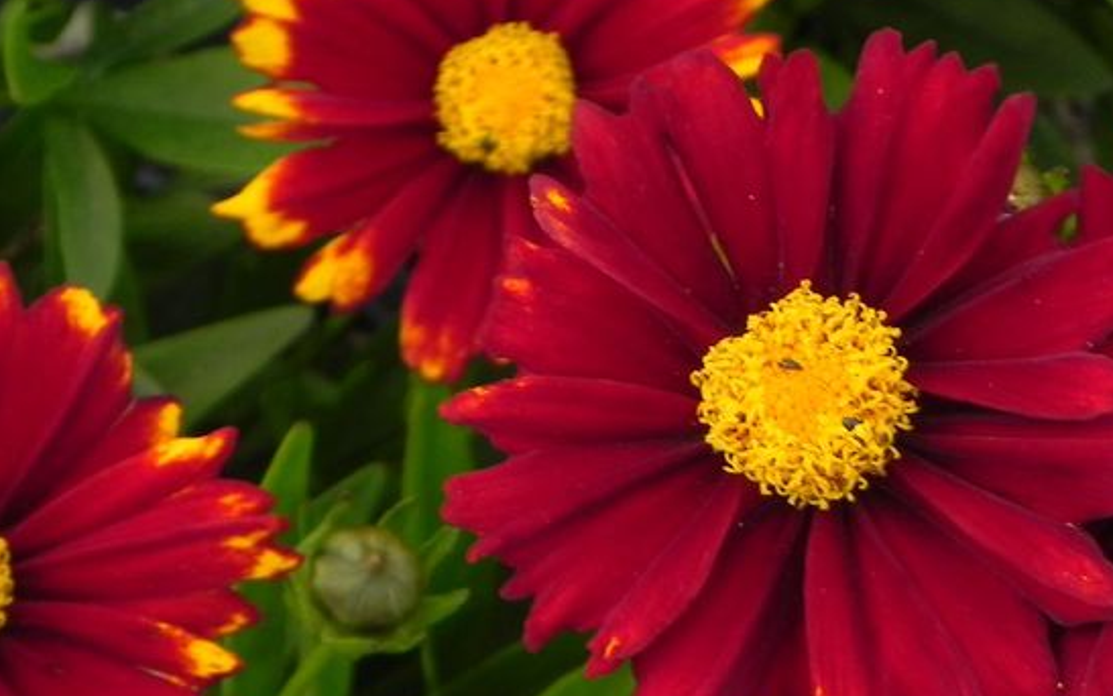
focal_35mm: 242
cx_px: 463
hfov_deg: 8.7
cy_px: 686
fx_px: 7341
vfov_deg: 5.4
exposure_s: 1/25
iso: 160
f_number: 4.5
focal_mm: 20.8
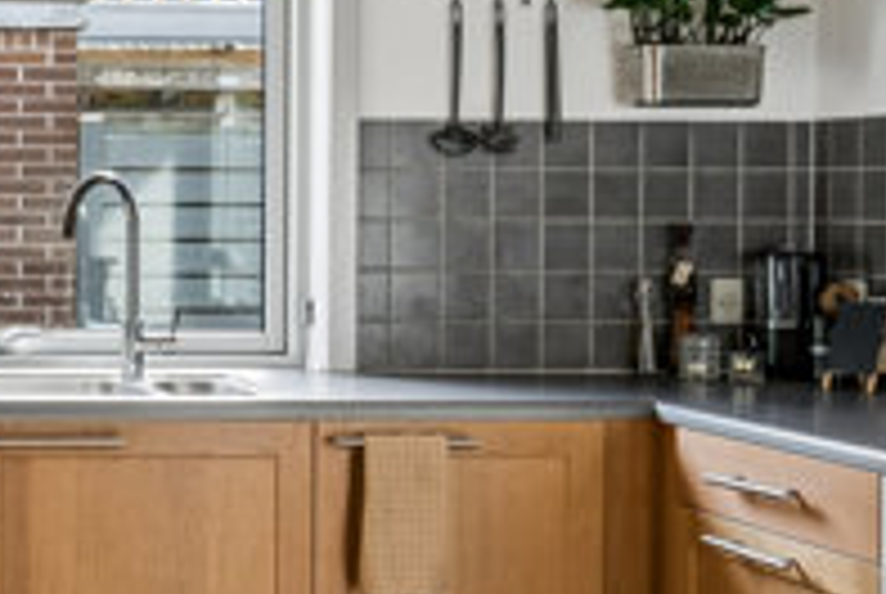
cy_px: 268
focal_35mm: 77
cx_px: -211
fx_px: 1898
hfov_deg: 23.7
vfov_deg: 17.8
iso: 1000
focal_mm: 19
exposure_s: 1/200
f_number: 7.1
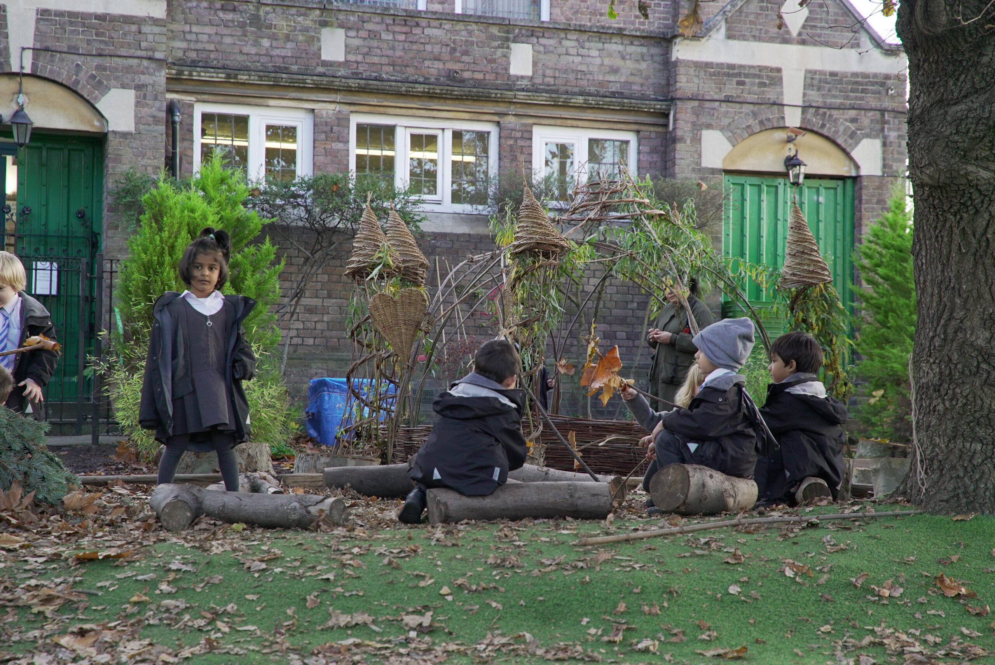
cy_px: 332
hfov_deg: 28.8
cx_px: 498
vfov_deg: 19.5
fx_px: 1936
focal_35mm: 70
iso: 1250
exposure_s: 1/320
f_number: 5.6
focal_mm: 70
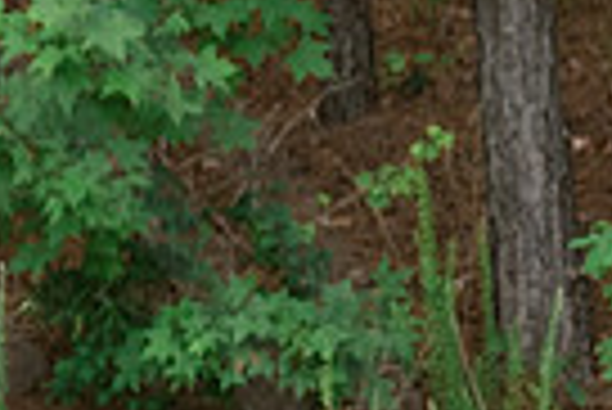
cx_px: -922
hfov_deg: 0.9
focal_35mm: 2321
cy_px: 758
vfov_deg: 0.6
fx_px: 39499
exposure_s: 1/1000
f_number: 4
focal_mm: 200
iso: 250
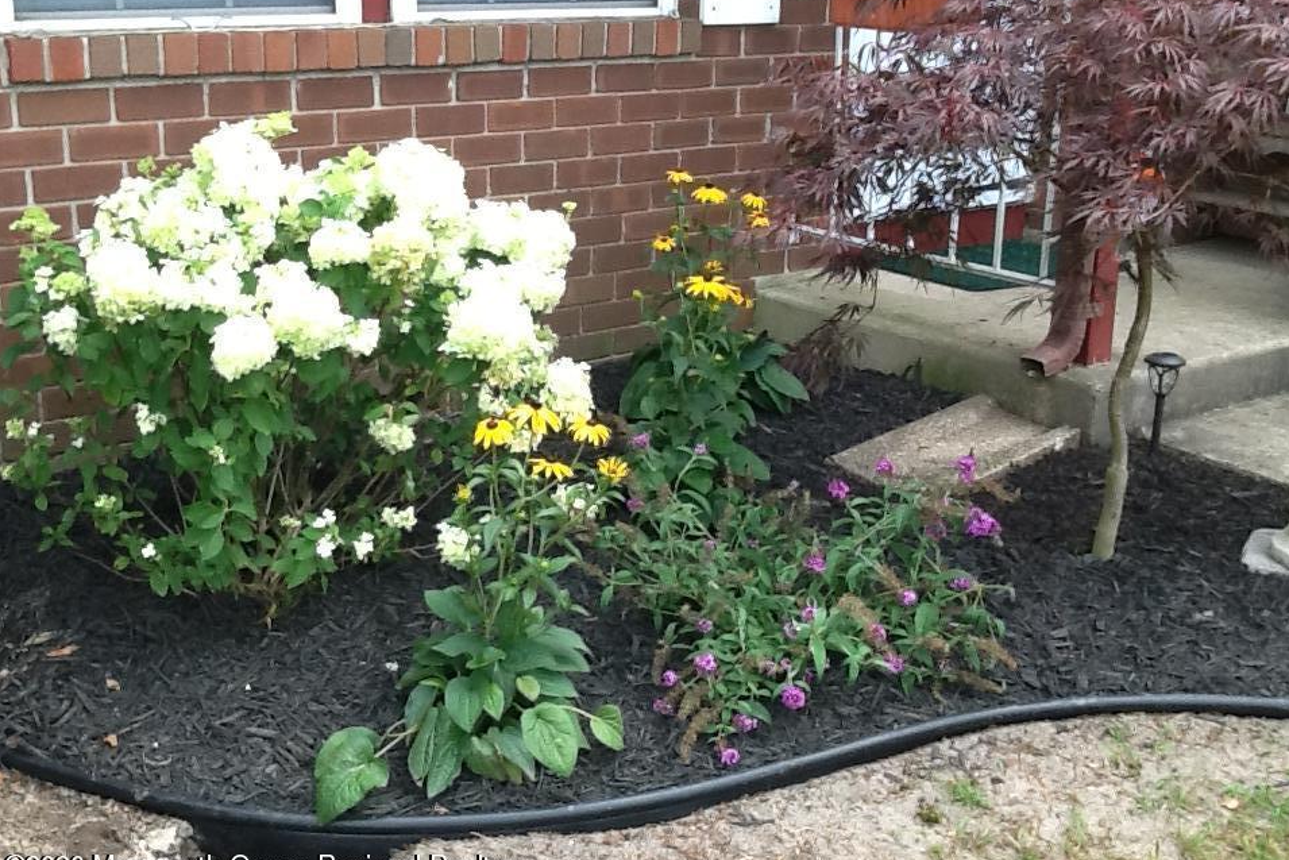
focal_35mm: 46
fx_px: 1647
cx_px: 645
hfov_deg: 42.7
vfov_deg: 29.3
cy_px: 423
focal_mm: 2.03
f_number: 2.4
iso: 40
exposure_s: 1/139
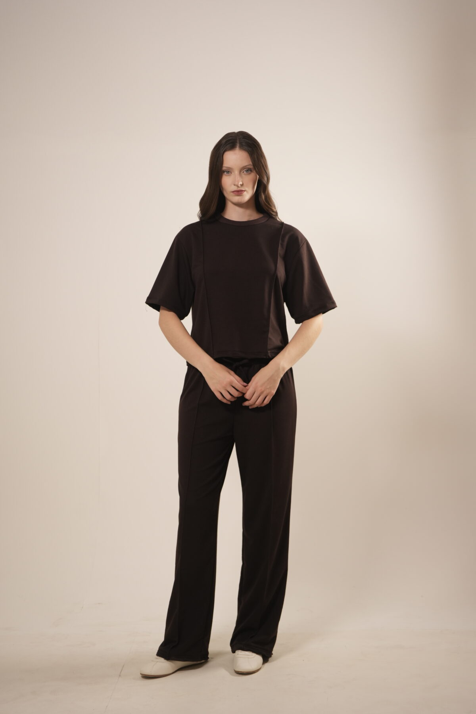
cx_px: 238
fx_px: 992
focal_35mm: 50
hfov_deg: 27.0
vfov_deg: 39.6
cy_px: 357
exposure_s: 1/100
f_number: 3.5
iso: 640
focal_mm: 50
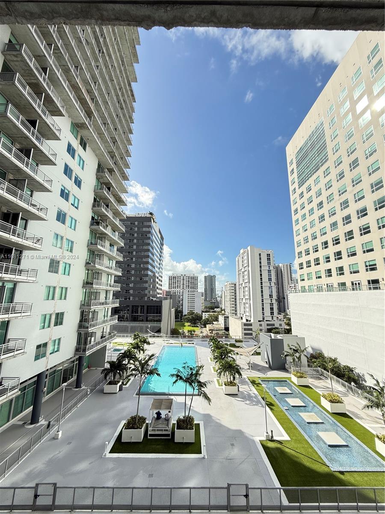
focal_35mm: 14
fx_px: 208
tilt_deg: +12.4
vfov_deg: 102.1
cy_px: 257
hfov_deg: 85.7
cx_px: 192
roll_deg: -1.2
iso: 50
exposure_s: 1/770
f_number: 2.2
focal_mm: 2.22
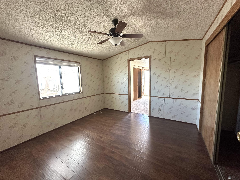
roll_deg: +1.4
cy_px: 90
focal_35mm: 14
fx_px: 97
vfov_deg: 85.7
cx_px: 120
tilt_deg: -5.8
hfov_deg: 102.1
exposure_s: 1/91
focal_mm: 2.22
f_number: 2.2
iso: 320
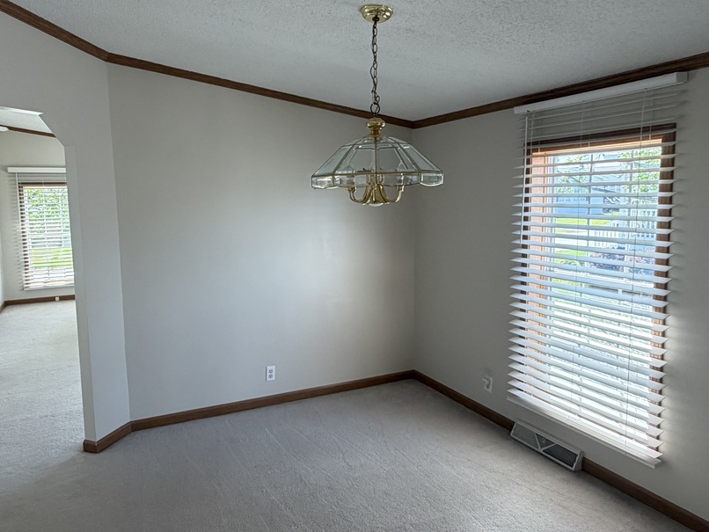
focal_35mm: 25
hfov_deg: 68.9
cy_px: 248
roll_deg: +0.5
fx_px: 512
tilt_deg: -8.8
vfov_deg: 54.9
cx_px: 298
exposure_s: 1/121
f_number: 2.2
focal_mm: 2.22
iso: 125
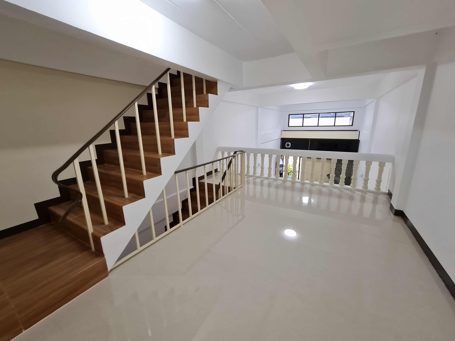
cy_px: 170
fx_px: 171
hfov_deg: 106.2
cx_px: 228
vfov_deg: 89.9
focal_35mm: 13
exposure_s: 1/50
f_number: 2.2
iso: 250
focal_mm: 2.2
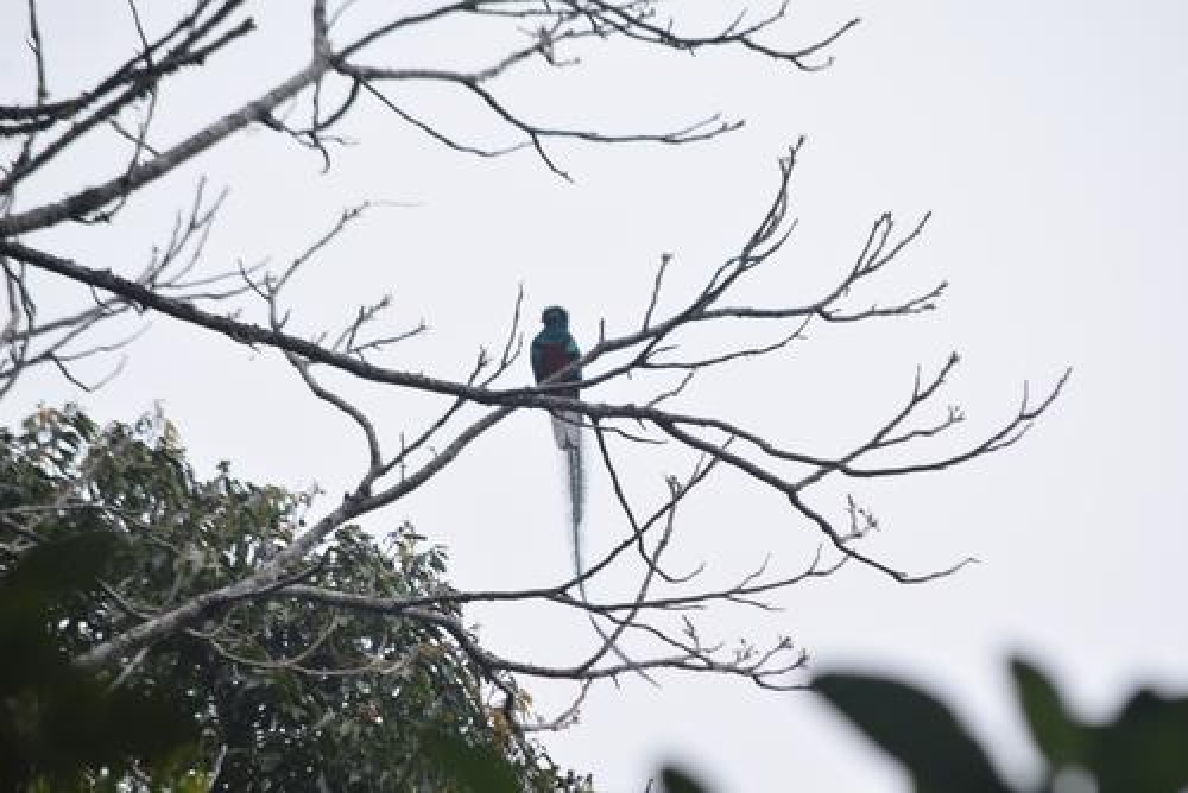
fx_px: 9410
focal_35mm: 285
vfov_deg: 4.8
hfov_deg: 7.2
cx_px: 594
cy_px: 396
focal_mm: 190
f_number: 8
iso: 100
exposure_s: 1/125
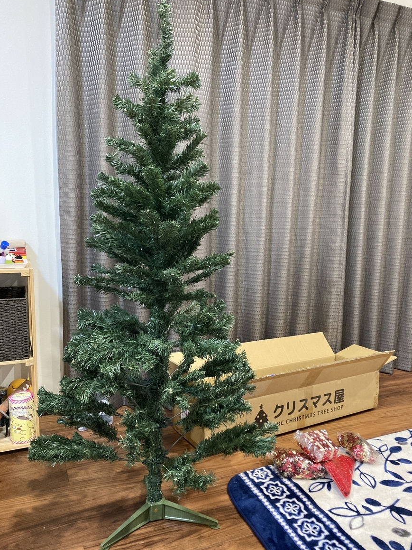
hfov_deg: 48.2
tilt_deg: -8.7
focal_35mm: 29
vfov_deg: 61.7
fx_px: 460
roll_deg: -0.9
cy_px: 278
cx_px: 210
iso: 320
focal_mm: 3.99
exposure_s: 1/40
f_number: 1.8
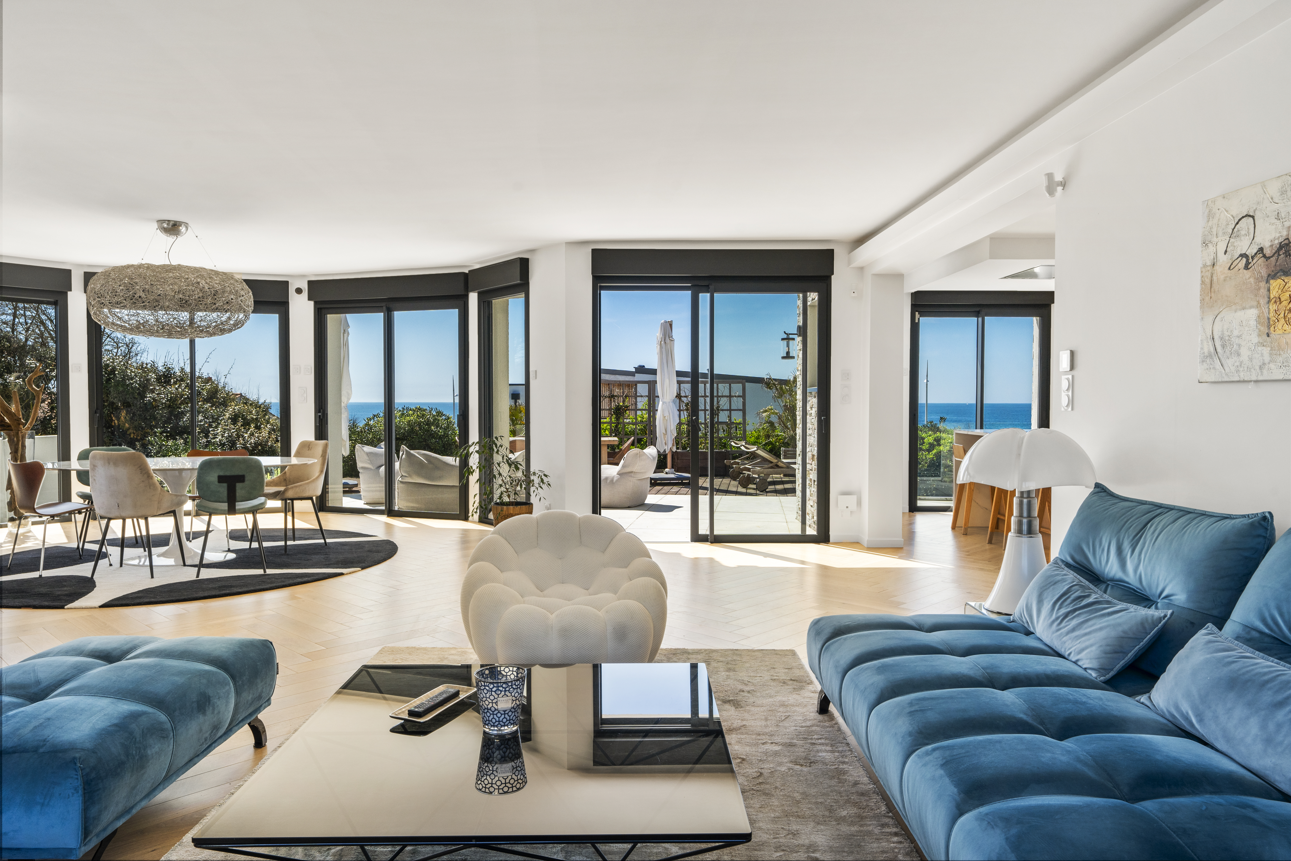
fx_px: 861
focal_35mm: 24
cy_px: 430
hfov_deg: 73.7
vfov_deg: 53.1
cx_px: 646
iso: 200
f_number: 10
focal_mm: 24
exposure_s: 1/250
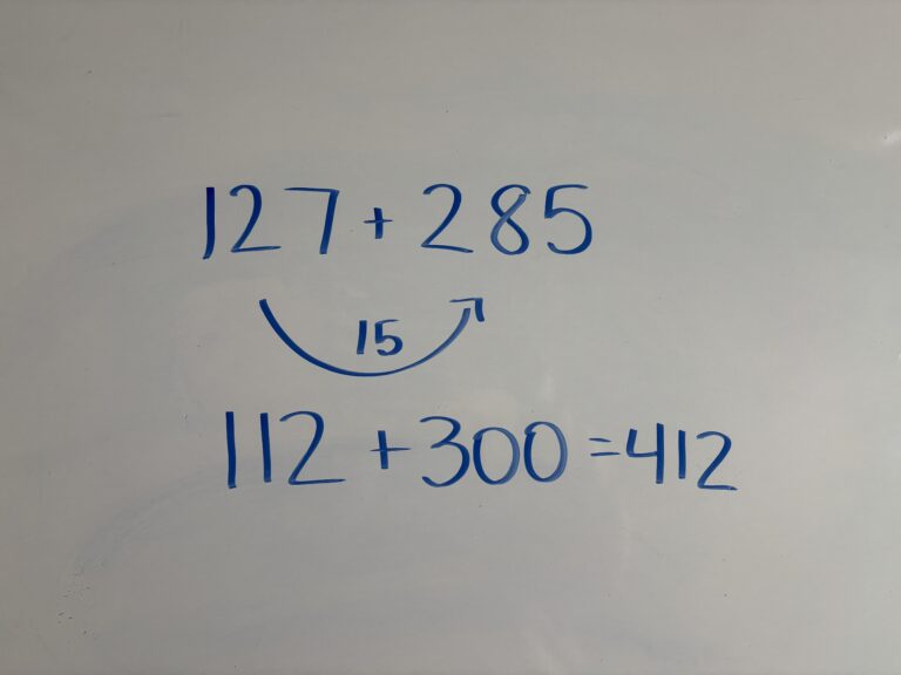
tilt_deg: -87.3
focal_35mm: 26
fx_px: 677
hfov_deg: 67.3
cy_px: 338
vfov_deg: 53.1
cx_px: 450
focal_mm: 5.96
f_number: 1.6
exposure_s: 1/102
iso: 125
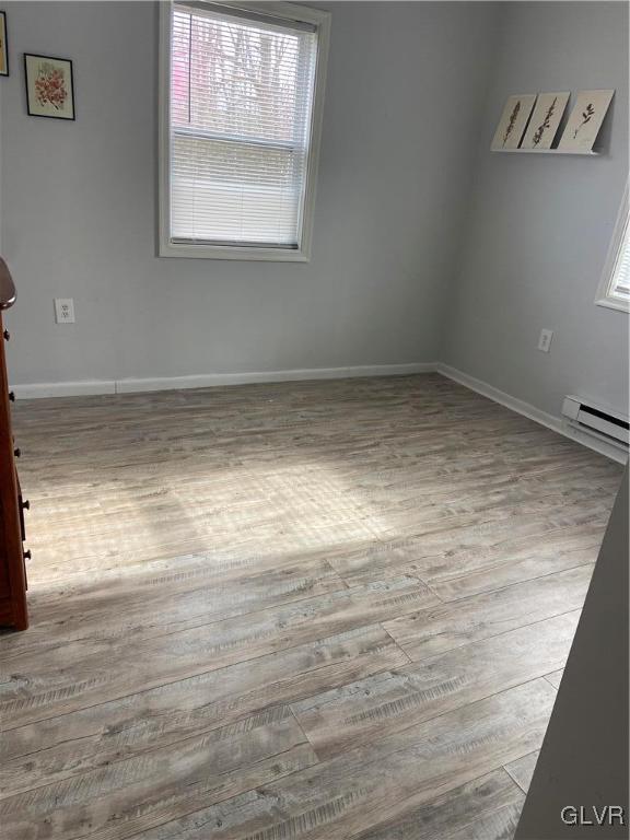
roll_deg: -5.4
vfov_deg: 67.3
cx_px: 315
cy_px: 420
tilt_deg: -20.6
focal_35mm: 26
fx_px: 631
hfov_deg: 53.1
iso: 80
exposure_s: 1/121
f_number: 1.8
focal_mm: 4.25
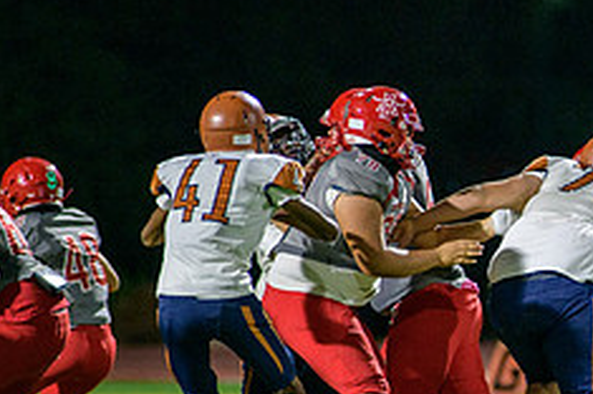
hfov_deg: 2.8
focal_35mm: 742
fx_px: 12205
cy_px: 307
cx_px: 689
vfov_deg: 1.8
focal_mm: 300
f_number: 2.8
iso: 2000
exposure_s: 1/500
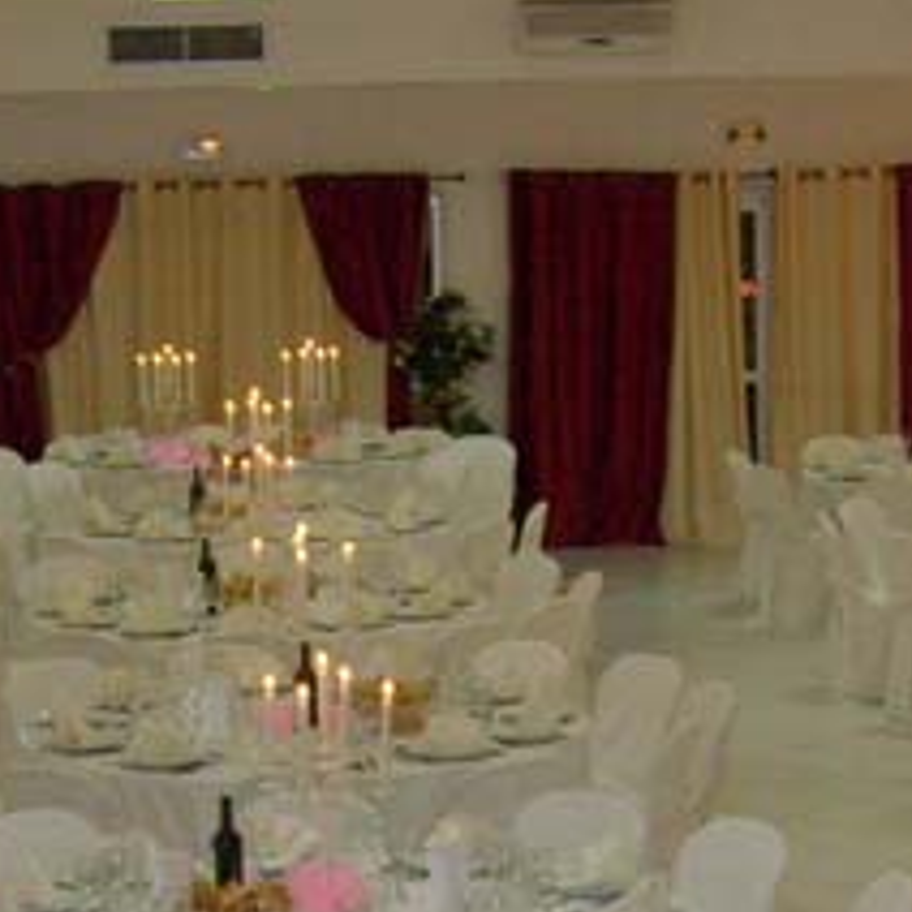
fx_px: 3487
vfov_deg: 14.8
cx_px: 293
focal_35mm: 117
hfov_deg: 14.9
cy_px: 796
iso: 100
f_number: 2.8
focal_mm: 5.8
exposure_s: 1/45
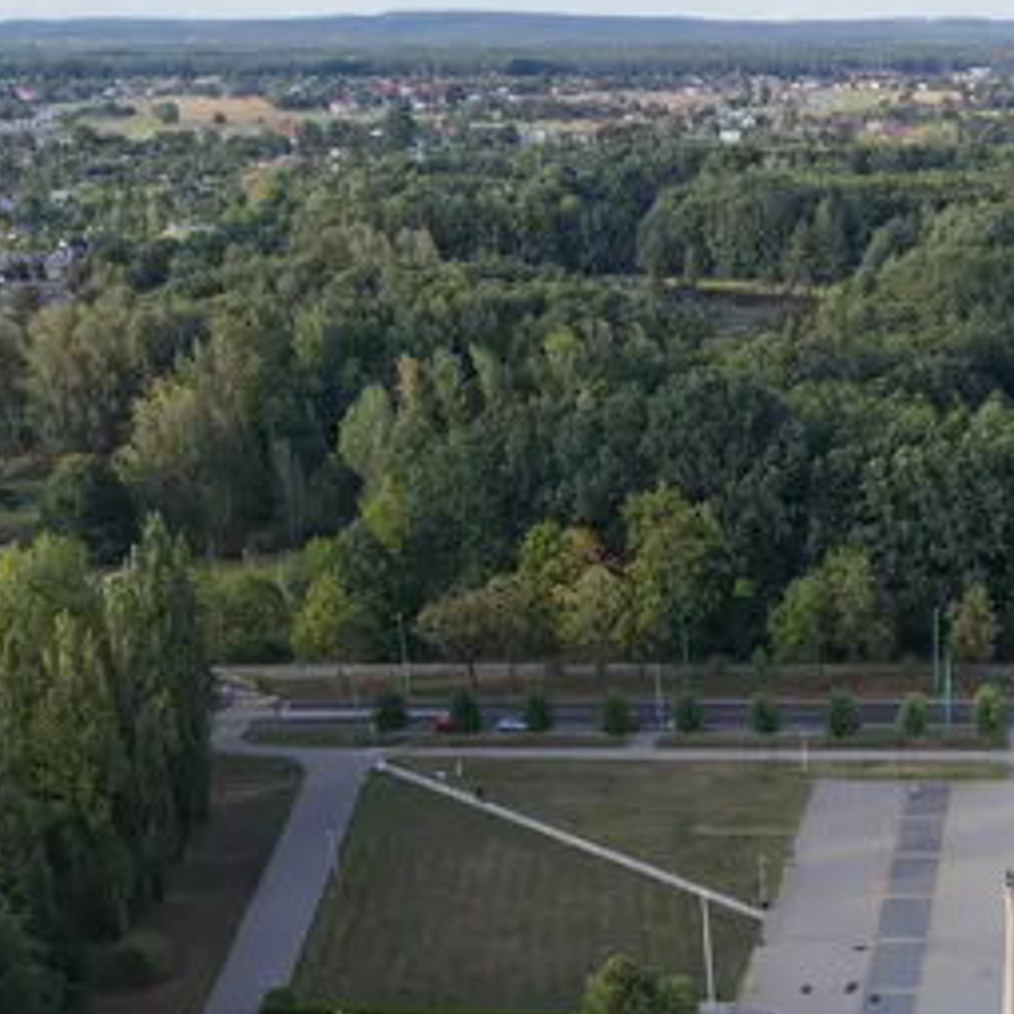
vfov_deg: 27.2
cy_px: 986
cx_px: 958
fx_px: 1988
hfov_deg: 27.3
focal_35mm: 60
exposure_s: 1/1250
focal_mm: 8.7
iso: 280
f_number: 1.8
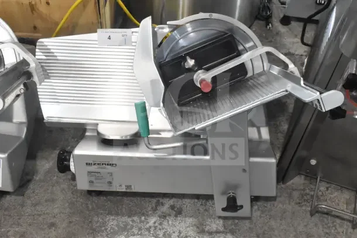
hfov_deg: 45.0
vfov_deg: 30.9
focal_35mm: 44
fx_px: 431
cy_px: 119
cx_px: 178
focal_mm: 29
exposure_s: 1/200
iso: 6400
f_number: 7.1
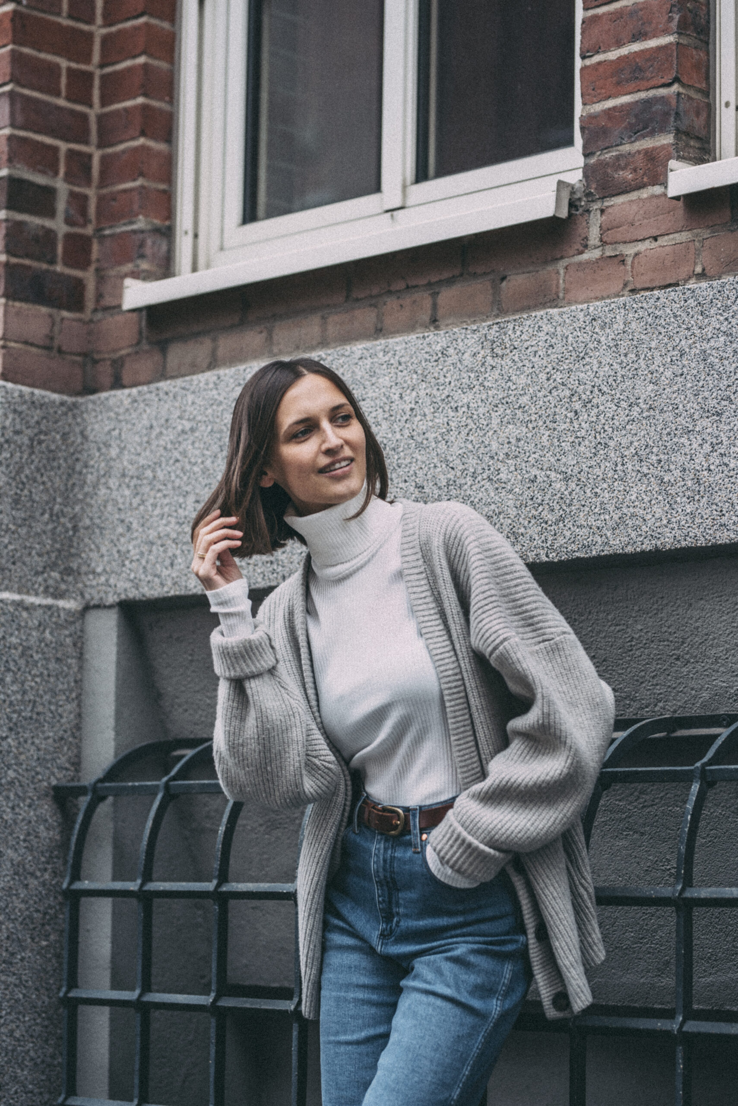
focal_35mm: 85
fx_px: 2611
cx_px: 369
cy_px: 553
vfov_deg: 23.9
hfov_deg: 16.1
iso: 160
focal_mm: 85
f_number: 2.5
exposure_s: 1/640
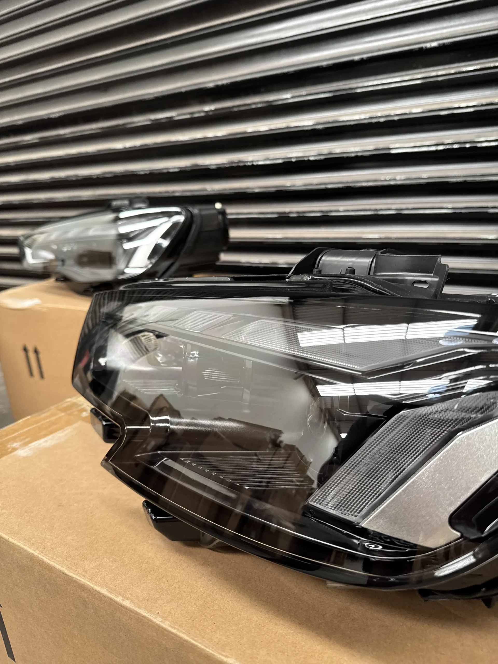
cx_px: 249
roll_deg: +3.8
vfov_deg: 71.6
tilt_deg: -15.6
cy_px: 332
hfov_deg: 56.8
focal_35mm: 24
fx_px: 460
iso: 200
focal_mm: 6.8
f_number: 1.8
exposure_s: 1/89
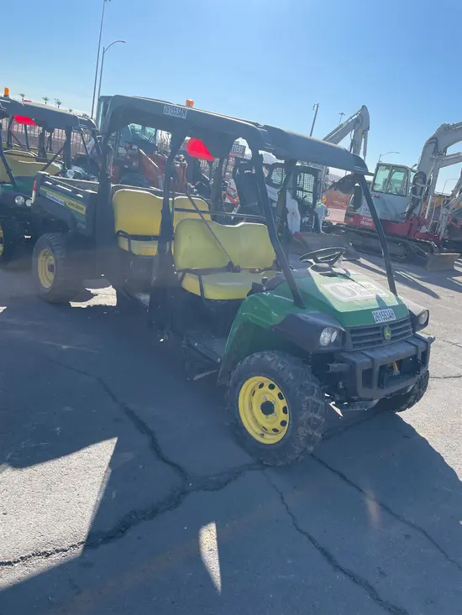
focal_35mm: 26
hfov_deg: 53.1
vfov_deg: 67.3
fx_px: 463
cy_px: 308
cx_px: 231
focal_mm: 4.2
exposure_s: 1/2747
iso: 50
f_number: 1.6
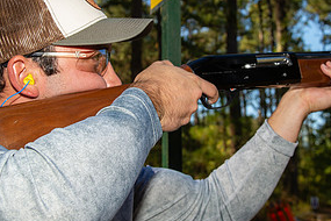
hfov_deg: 34.9
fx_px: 524
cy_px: 62
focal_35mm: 57
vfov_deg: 23.6
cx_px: 202
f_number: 5.6
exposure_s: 1/200
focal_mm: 28
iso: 125
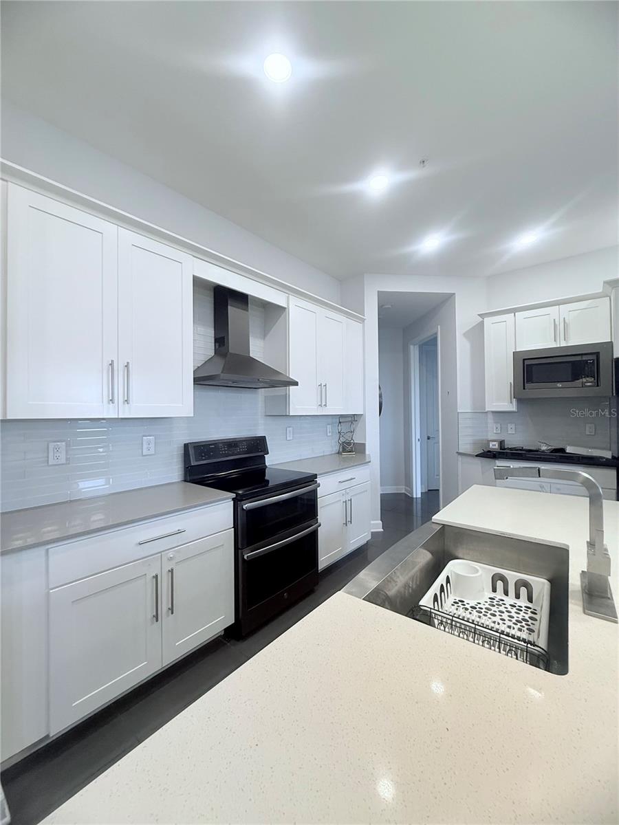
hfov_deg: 85.7
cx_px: 310
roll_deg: +0.7
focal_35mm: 14
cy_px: 412
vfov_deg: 102.1
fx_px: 334
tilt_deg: +1.0
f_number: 2.2
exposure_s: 1/120
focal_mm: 2.22
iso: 250
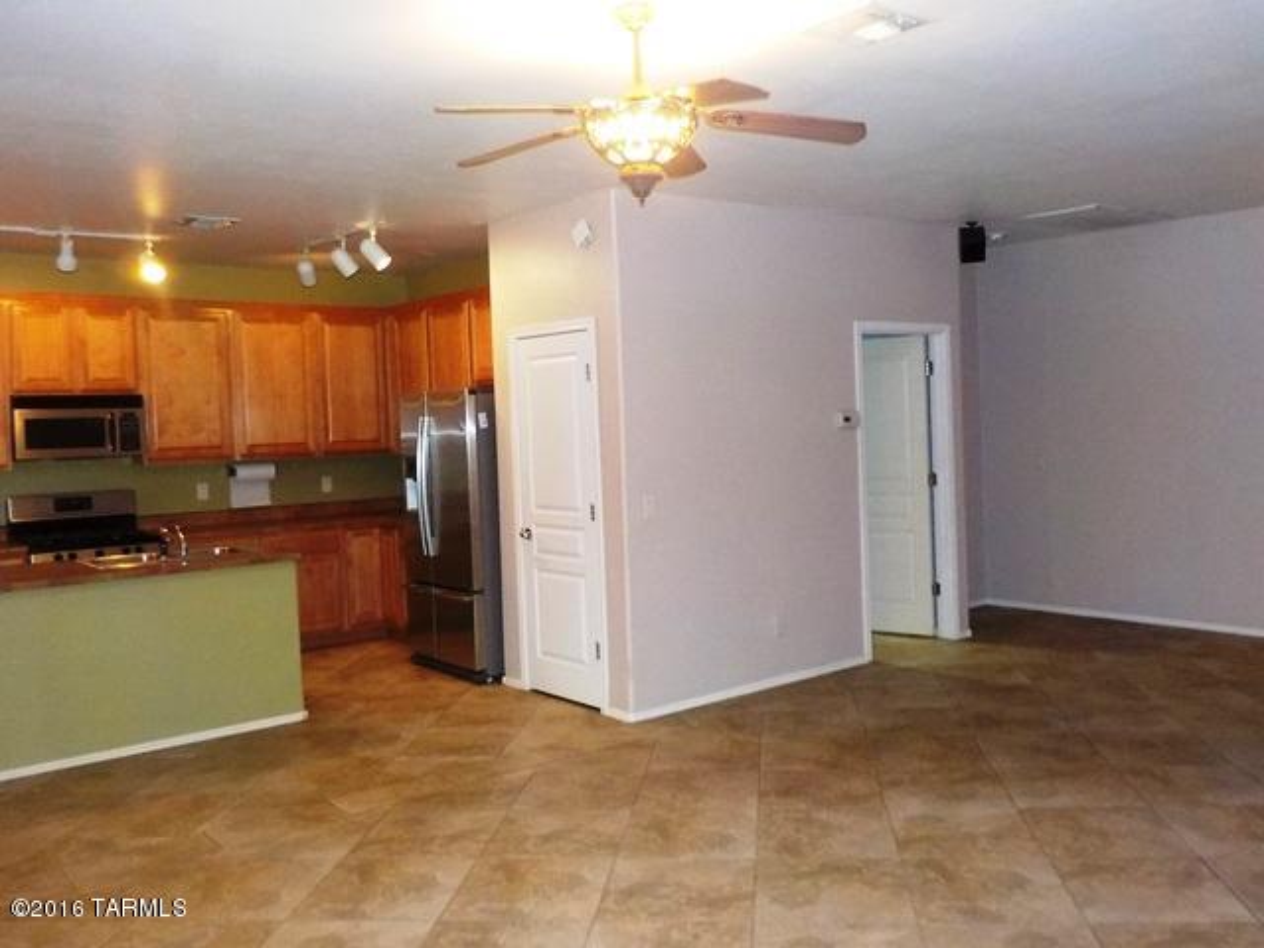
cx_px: 632
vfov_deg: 46.8
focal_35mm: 30
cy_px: 474
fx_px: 1095
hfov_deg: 60.0
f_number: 3.3
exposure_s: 1/30
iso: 500
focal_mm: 4.1
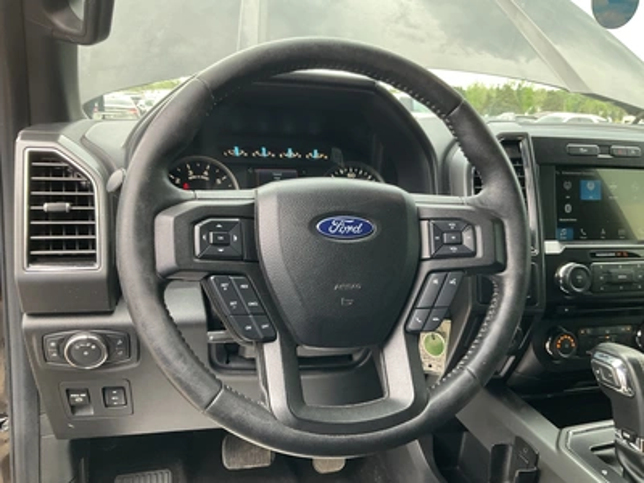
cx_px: 322
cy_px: 242
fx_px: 540
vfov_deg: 48.2
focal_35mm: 29
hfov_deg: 61.7
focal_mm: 3
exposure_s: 1/122
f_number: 1.8
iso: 64
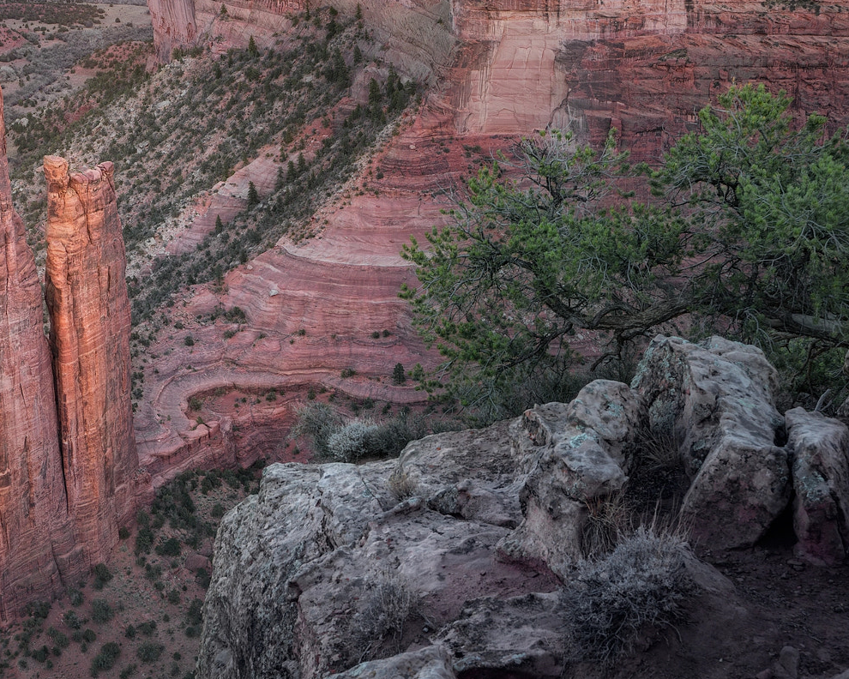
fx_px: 1181
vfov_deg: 32.0
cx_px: 325
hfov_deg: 39.3
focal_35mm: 47
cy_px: 412
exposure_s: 1/6
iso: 200
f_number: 9
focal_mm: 31
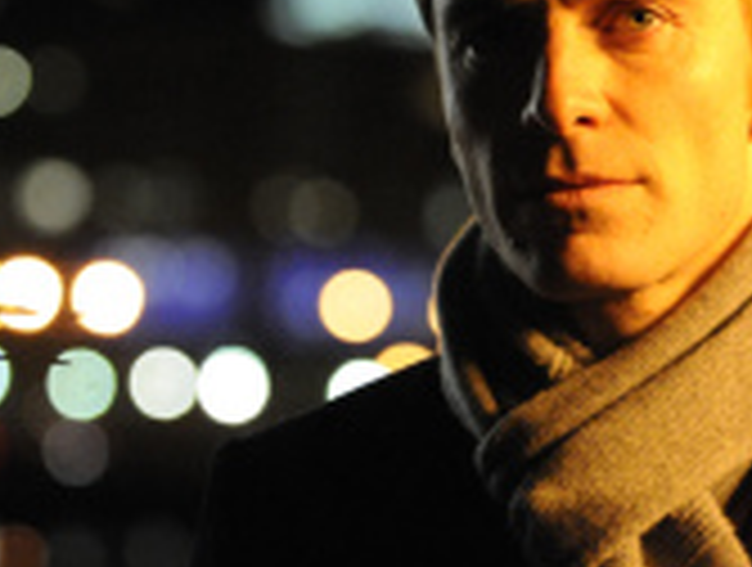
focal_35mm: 258
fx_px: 5617
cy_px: 423
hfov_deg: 7.6
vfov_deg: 5.8
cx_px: 838
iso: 6400
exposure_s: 1/80
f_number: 3.2
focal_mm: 90
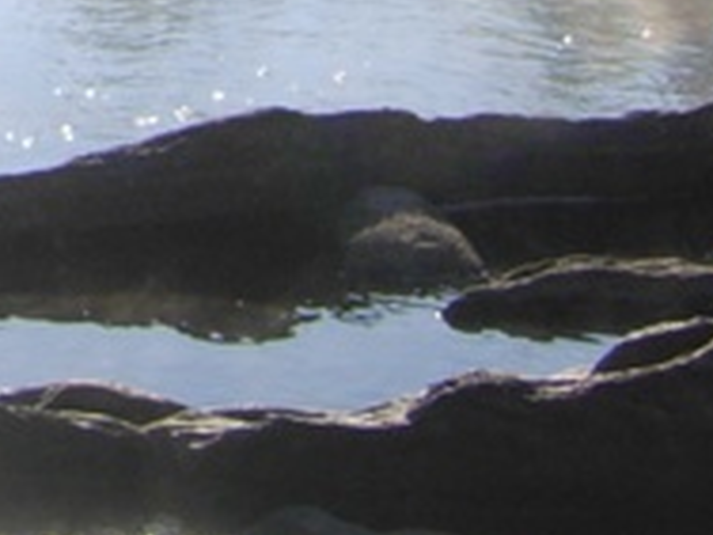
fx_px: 4037
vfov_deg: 7.0
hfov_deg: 9.8
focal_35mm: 196
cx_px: -383
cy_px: -865
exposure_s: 1/1024
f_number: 3
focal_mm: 7.5
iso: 50
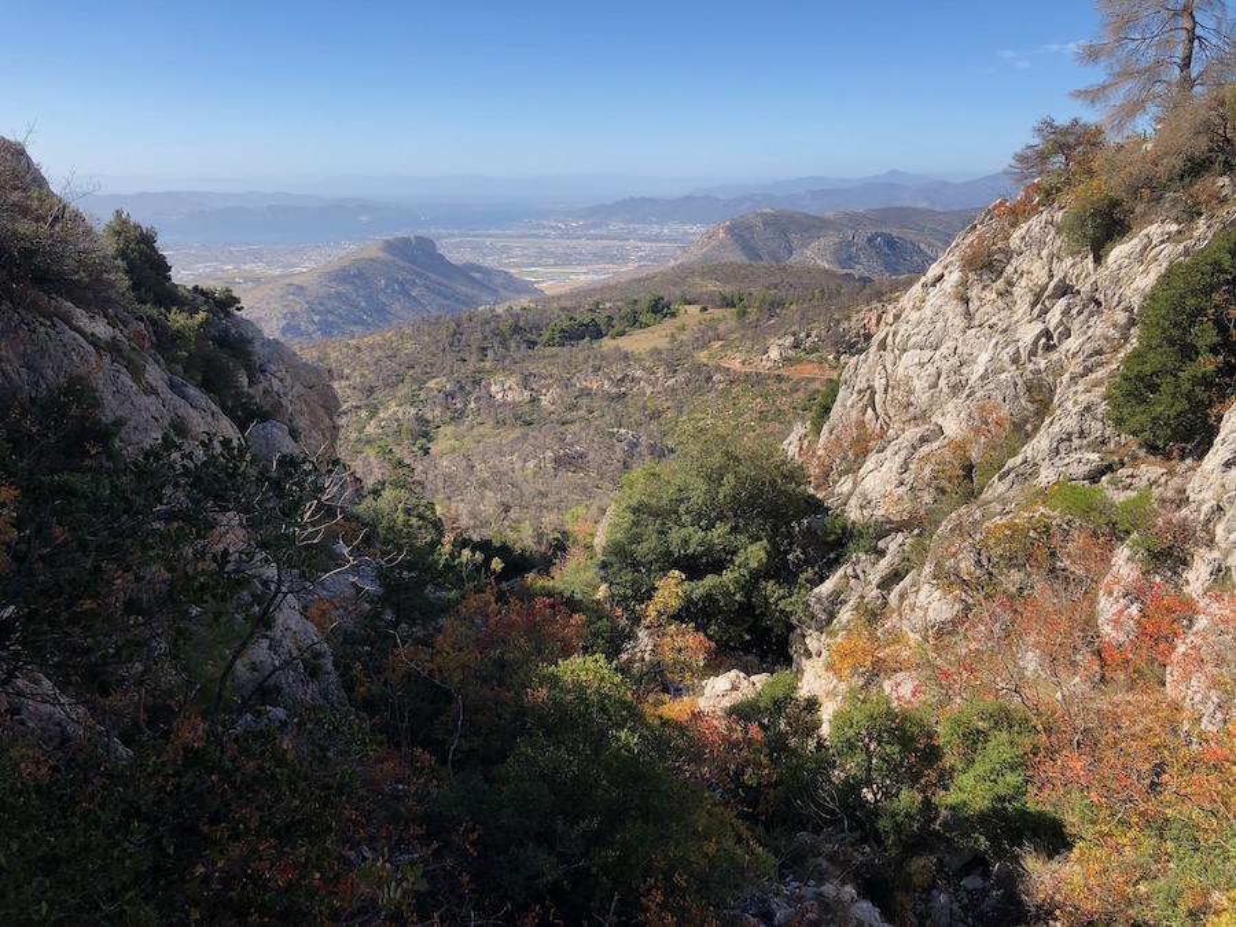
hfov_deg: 63.4
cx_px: 618
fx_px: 1000
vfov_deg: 49.7
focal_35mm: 28
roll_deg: -0.7
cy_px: 464
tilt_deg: -14.5
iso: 20
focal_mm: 3.99
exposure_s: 1/1372
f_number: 1.8
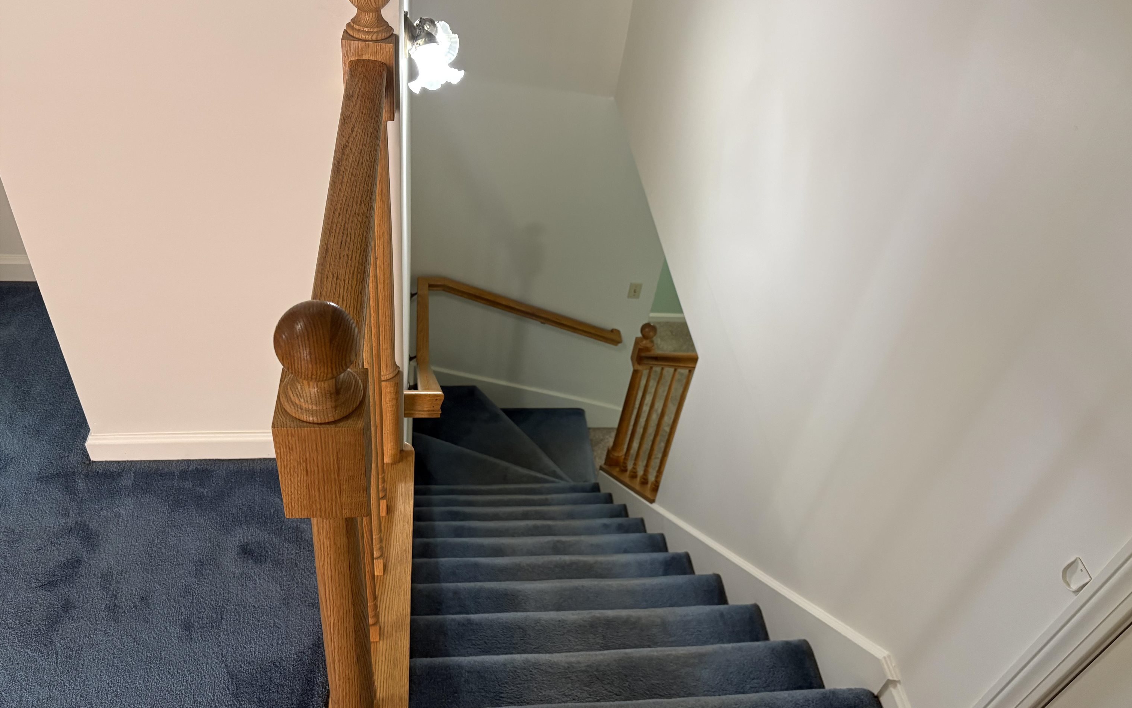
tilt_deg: -42.8
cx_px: 573
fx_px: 864
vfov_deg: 44.5
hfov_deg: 66.5
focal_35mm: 28
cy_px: 364
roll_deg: -9.4
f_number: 1.6
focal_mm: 5.96
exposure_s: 1/60
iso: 200
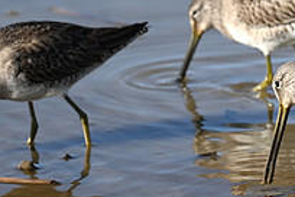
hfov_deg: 0.9
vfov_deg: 0.6
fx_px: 18641
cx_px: 268
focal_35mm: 2275
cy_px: 35
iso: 250
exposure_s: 1/800
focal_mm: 800
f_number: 6.3
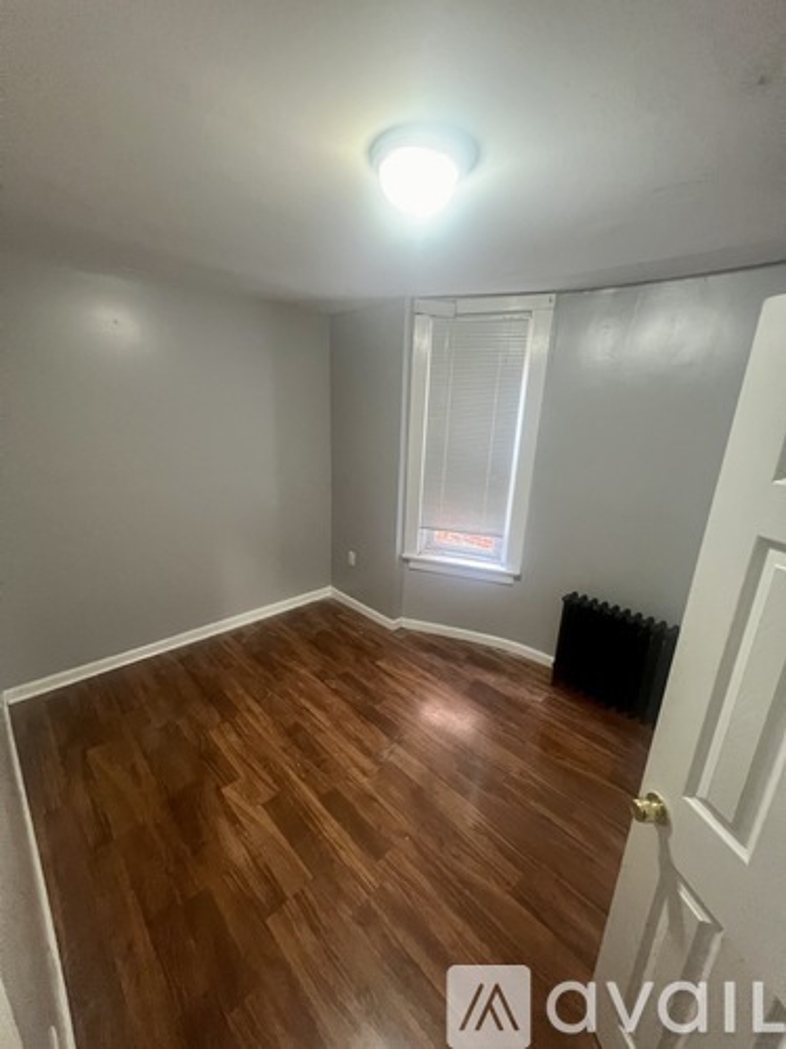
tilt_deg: -15.1
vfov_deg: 106.2
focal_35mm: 13
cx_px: 393
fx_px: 394
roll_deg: -2.9
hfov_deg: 89.9
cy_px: 524
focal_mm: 1.57
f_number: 1.8
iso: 400
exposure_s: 1/60
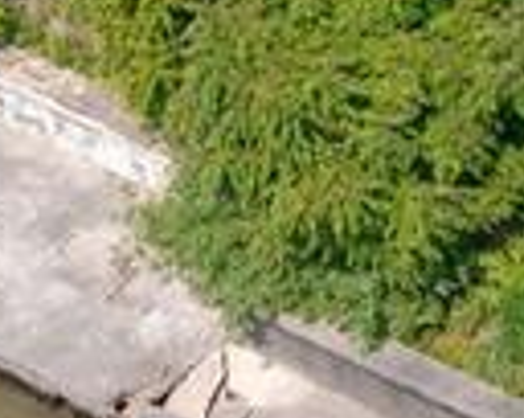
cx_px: 921
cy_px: -502
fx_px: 3252
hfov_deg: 8.9
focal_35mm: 210
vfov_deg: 7.0
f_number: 5.6
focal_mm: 10.26
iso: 100
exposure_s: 1/400
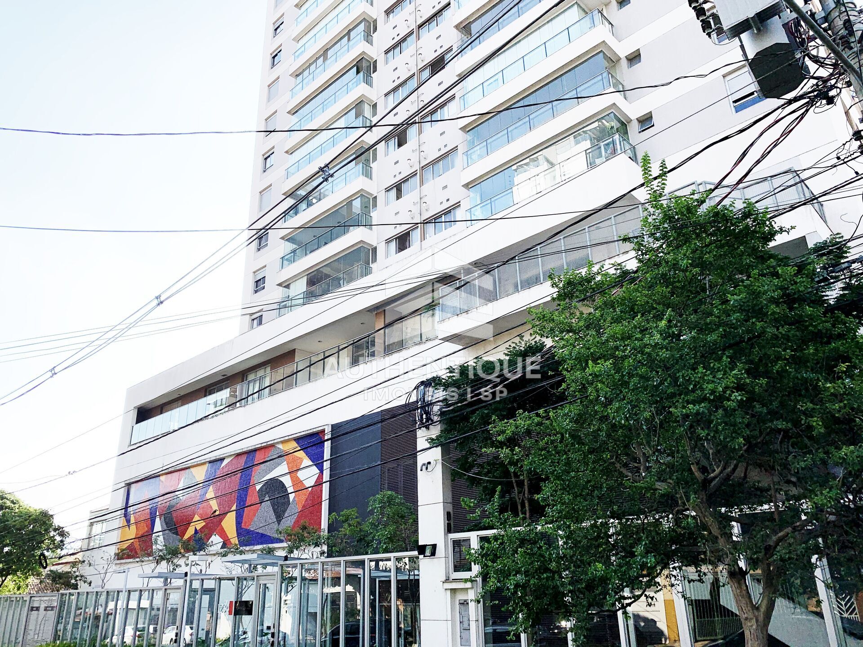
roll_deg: +1.7
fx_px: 648
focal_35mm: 26
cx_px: 432
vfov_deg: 53.1
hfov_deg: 67.3
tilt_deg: +21.1
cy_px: 324
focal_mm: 4.25
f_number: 1.8
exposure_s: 1/2481
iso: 25
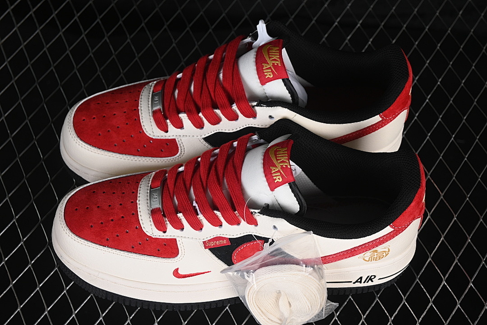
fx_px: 1015
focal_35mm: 75
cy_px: 162
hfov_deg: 27.0
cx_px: 244
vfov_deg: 18.2
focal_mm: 50
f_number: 7.1
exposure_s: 1/80
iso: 160
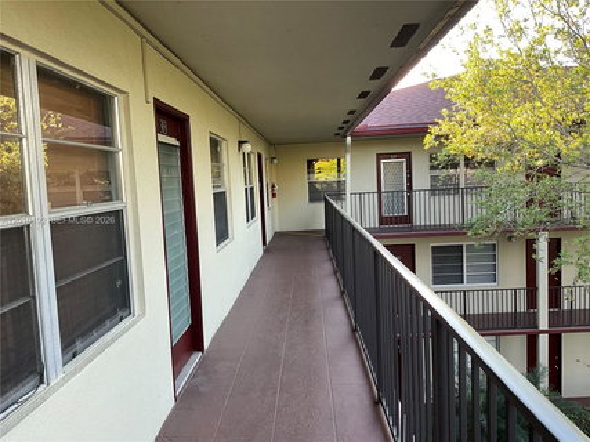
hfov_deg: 61.7
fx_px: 494
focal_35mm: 29
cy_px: 221
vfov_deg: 48.2
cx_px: 295
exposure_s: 1/120
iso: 50
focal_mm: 3
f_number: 1.8
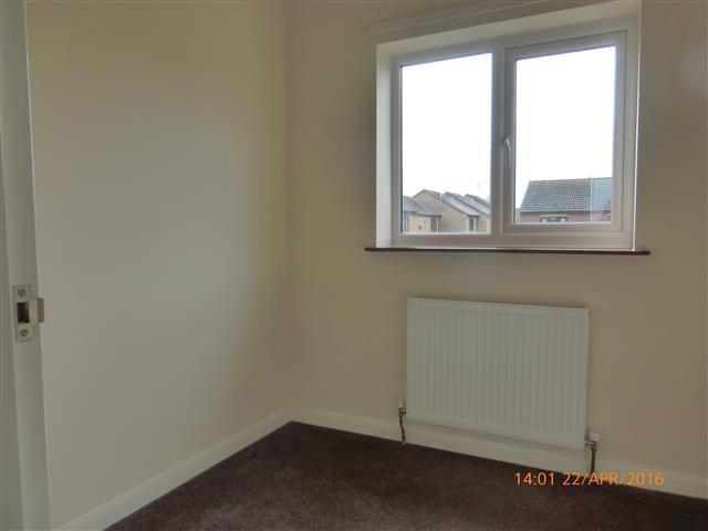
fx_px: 491
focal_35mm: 24
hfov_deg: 71.6
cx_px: 354
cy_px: 266
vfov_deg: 56.8
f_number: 4
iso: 400
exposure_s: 1/250
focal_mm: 4.3
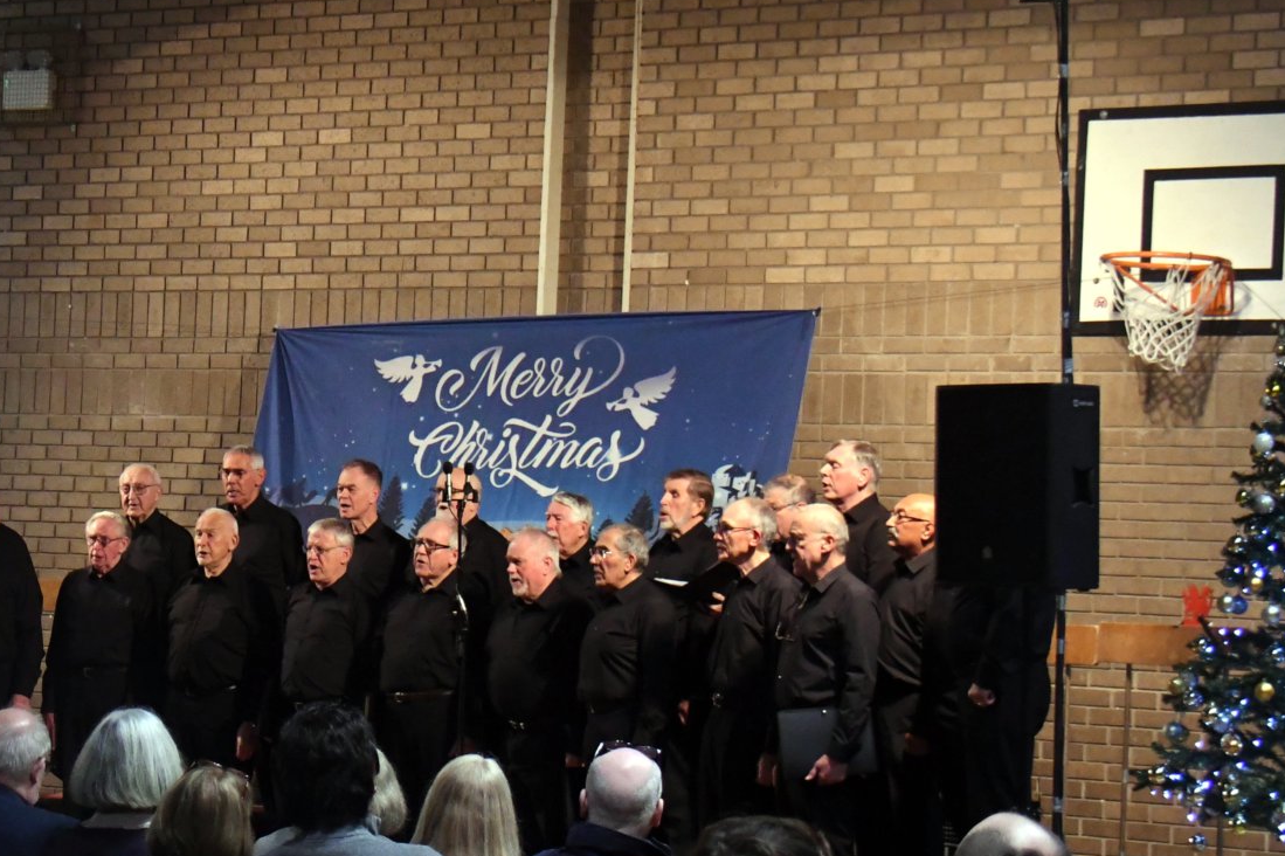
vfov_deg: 11.1
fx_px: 4389
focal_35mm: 123
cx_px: 306
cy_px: 465
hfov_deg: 16.6
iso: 4000
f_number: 5
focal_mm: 44
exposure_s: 1/125
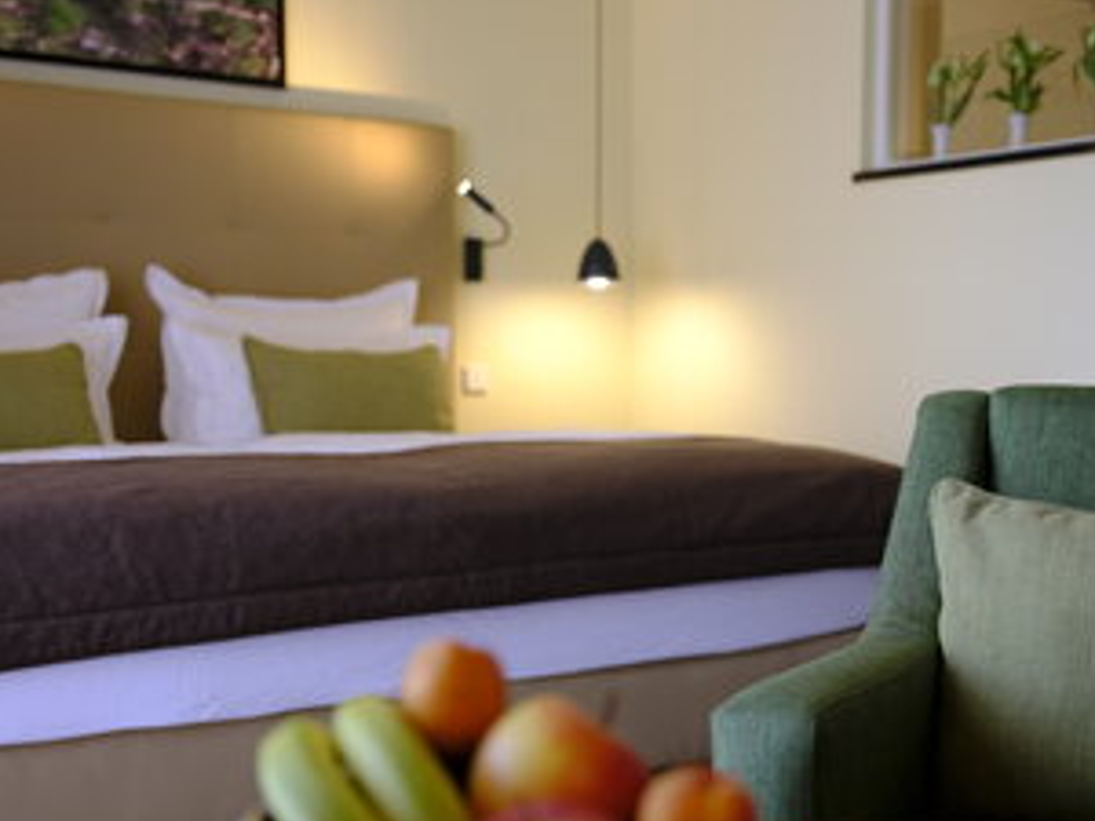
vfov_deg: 30.1
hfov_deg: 39.5
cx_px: 664
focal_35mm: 48
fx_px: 1518
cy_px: 511
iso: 200
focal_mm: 45
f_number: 3.2
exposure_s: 1/18
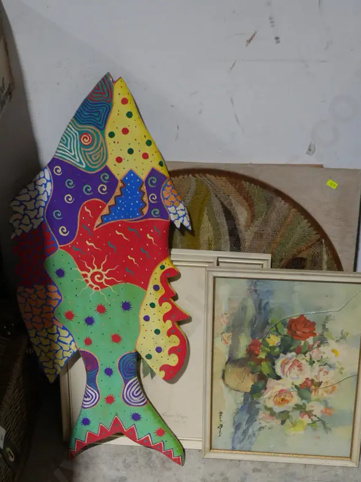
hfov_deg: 23.3
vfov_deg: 30.6
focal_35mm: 63
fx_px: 876
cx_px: 206
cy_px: 292
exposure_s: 1/60
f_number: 5.2
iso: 1000
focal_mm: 24
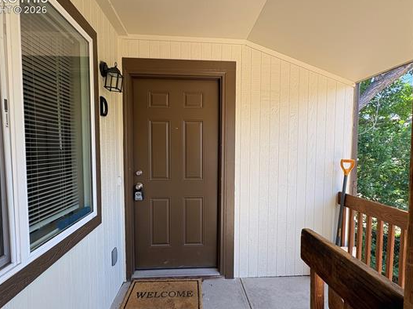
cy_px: 158
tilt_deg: -2.5
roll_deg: +0.2
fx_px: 203
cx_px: 203
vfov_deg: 74.6
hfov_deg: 91.1
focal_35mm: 17
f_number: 2.2
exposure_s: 1/122
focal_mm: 2.22
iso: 40
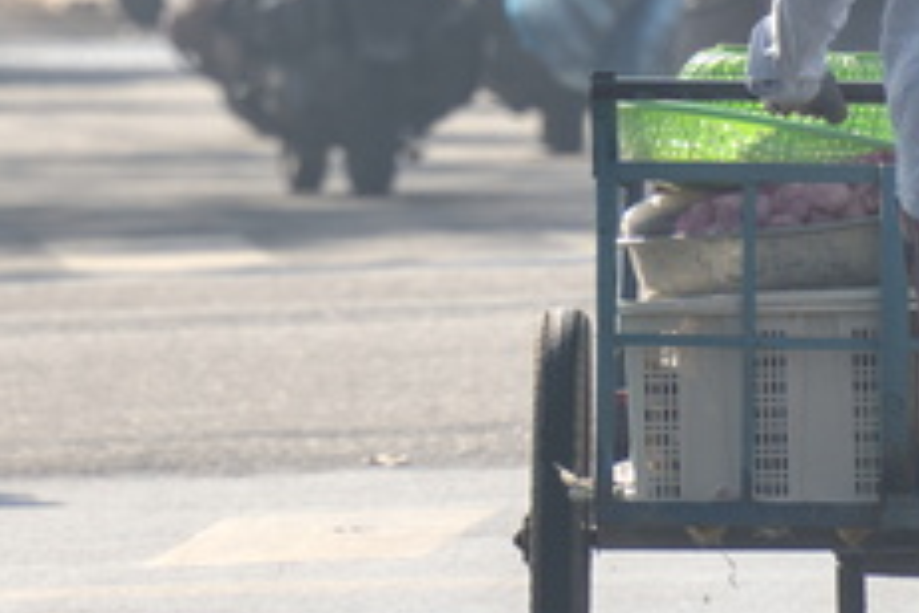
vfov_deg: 0.9
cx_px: 95
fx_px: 39361
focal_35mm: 1542
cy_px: -119
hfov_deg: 1.3
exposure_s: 1/500
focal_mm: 300
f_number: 6.3
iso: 160
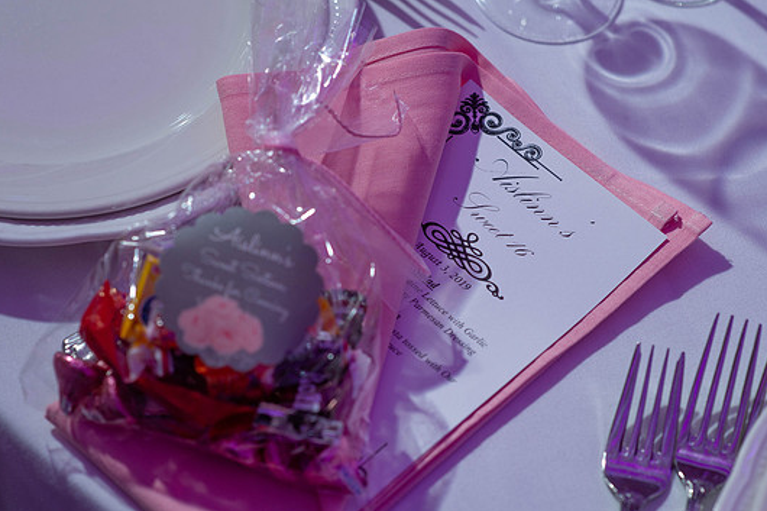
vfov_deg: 14.7
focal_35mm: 93
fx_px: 1981
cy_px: 266
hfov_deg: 21.9
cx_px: 402
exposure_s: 1/160
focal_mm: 85
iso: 250
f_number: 4
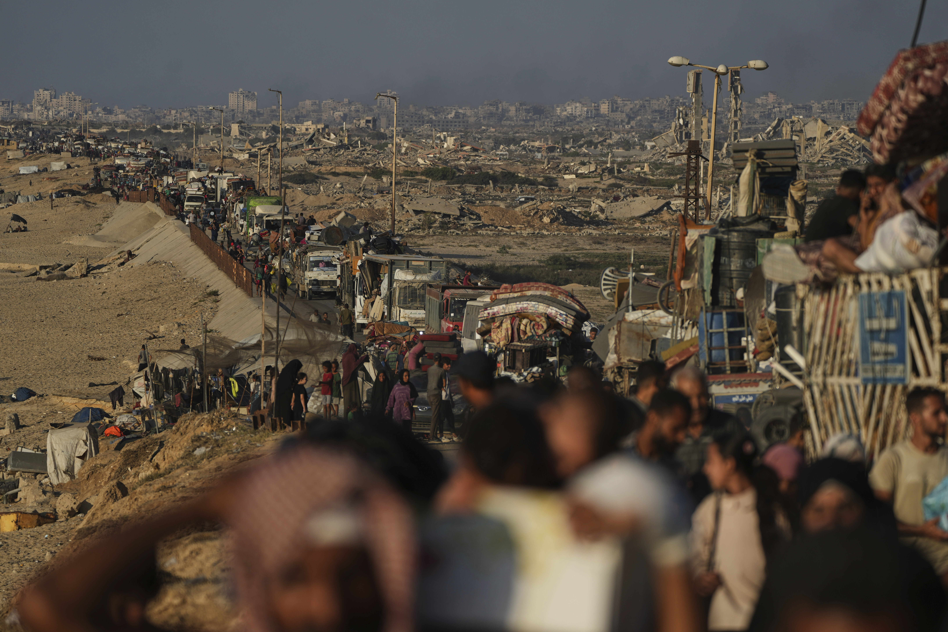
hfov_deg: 9.4
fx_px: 5740
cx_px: 474
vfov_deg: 6.3
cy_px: 316
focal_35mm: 218
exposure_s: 1/1250
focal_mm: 218
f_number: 5.6
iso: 100
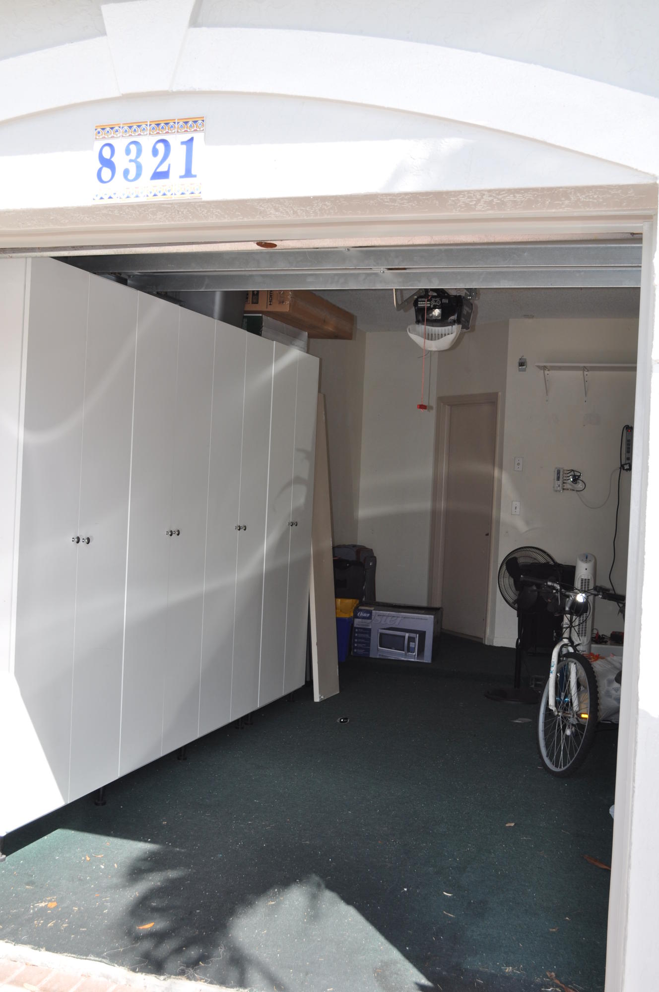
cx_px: 330
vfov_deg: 49.6
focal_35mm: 39
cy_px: 496
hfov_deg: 34.1
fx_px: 1074
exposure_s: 1/200
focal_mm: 26
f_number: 6.3
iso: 200
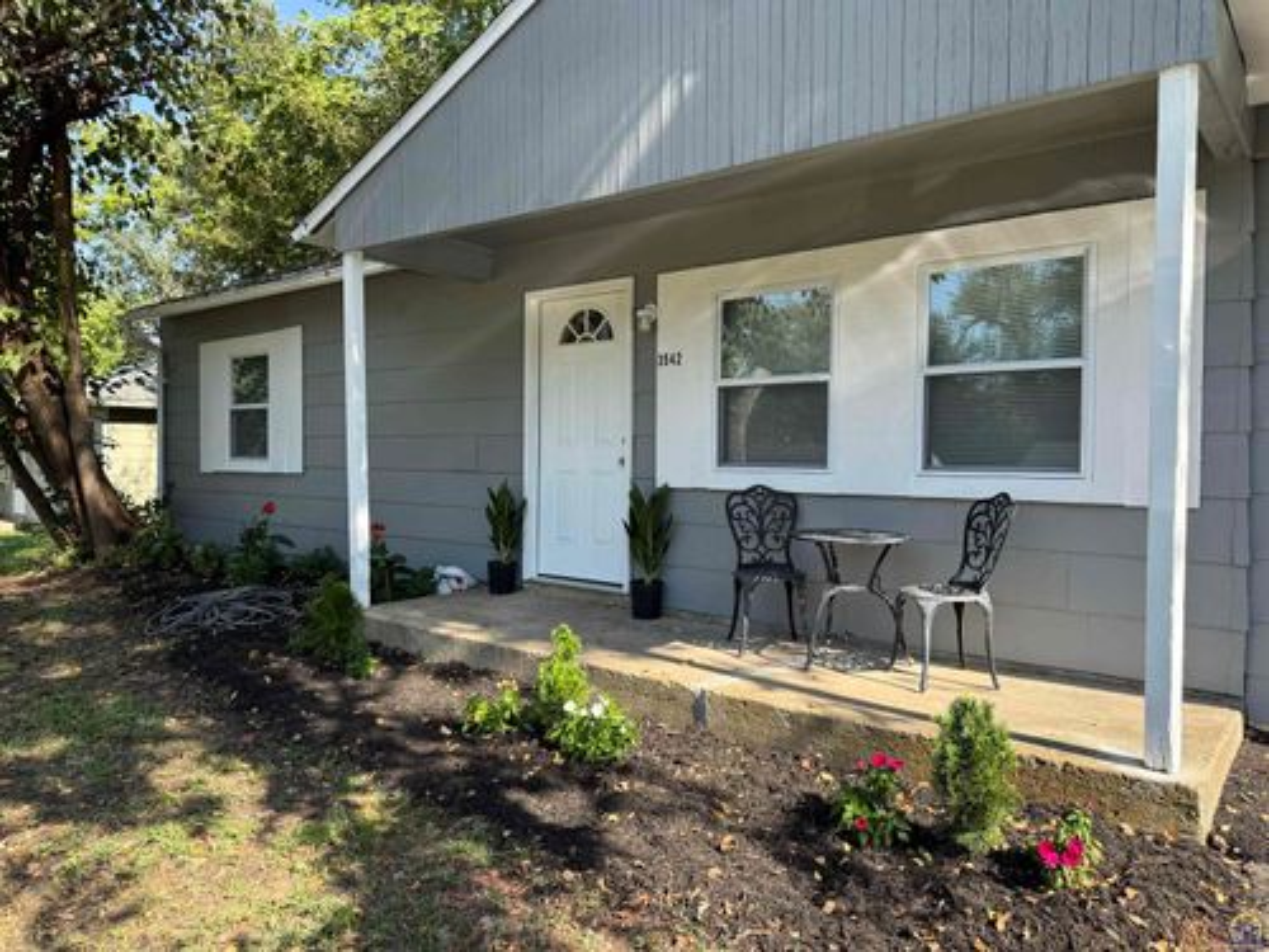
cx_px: 634
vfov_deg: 56.8
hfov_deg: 71.6
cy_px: 476
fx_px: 880
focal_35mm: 24
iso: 80
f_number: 1.78
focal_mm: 6.76
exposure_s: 1/1122
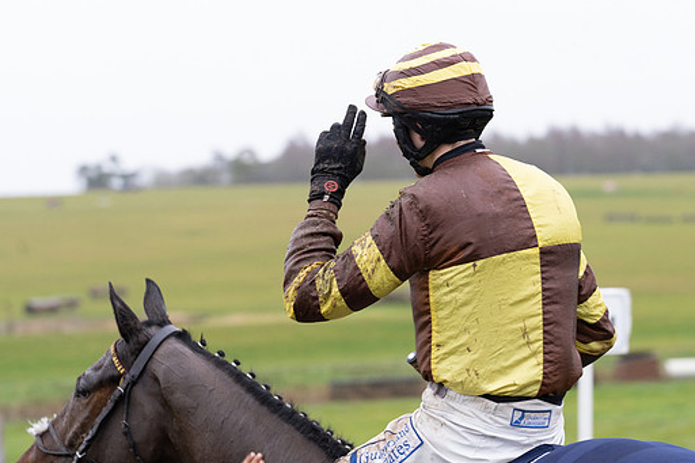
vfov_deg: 9.0
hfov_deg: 13.4
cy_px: 240
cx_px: 379
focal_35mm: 153
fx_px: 2953
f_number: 5
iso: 2000
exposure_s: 1/125
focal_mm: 135
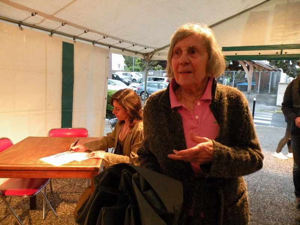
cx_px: 150
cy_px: 112
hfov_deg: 65.3
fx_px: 234
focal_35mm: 27
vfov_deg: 51.4
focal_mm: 4.7
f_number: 2.8
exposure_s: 1/60
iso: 400
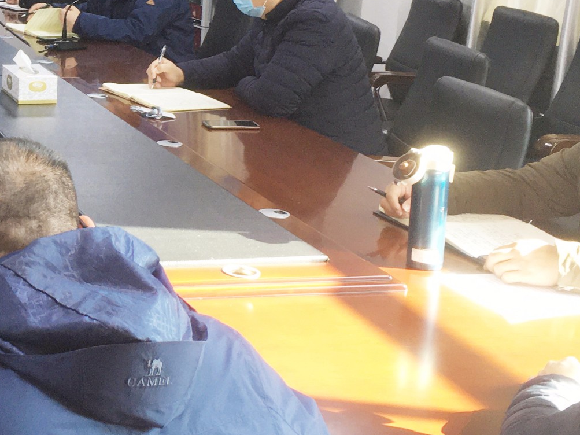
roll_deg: -2.5
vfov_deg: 19.6
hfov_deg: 25.1
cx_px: 4
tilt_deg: -8.9
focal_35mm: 74
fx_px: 1240
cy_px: 66
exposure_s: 1/33
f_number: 2.2
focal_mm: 4.15
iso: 40
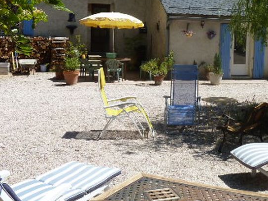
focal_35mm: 49
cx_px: 184
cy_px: 50
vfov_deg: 29.2
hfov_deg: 38.4
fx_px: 379
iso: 80
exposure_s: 1/400
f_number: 4.5
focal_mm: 4.1
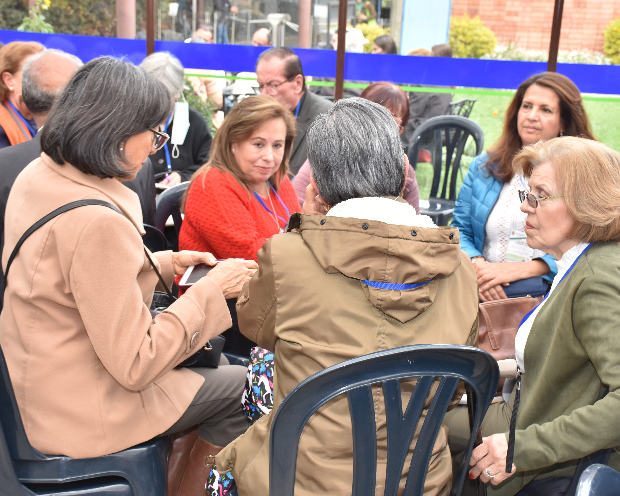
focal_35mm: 58
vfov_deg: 26.2
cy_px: 247
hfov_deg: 32.5
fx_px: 1064
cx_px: 318
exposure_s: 1/160
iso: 320
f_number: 7.1
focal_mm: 34
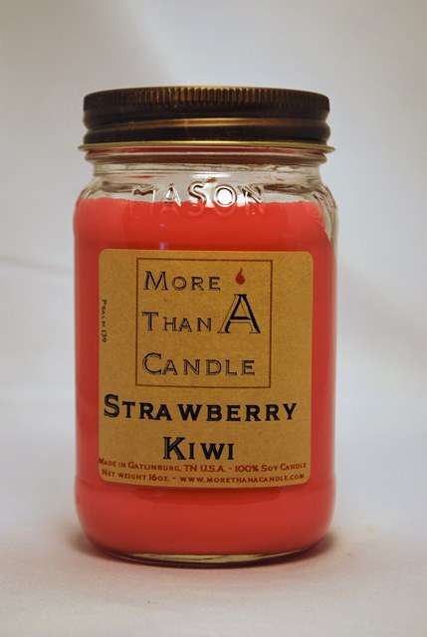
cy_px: 318
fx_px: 1462
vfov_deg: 24.6
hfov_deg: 16.6
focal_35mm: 82
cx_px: 214
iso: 200
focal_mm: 55
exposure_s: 1/125
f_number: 5.6
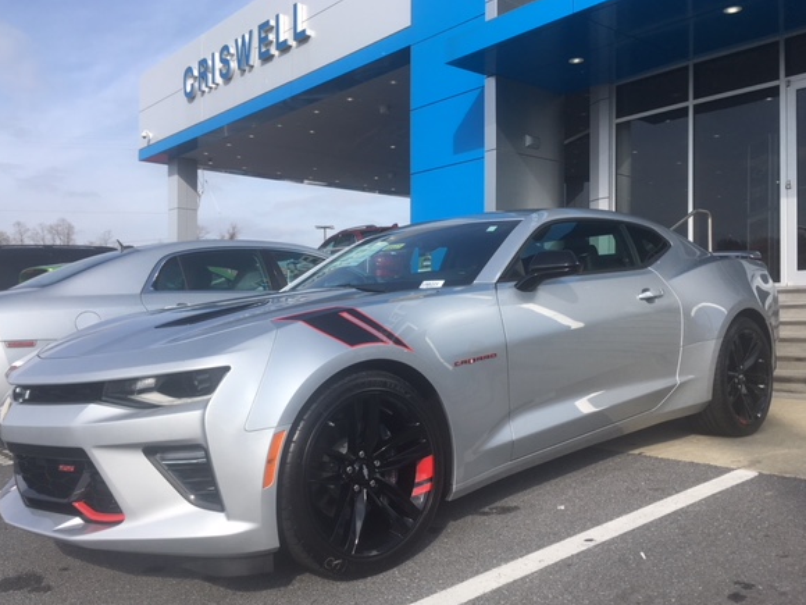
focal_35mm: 32
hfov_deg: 56.8
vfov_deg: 44.2
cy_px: 309
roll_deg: -2.0
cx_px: 374
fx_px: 745
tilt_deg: +1.4
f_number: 2.2
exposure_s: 1/1672
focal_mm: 4.15
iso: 25
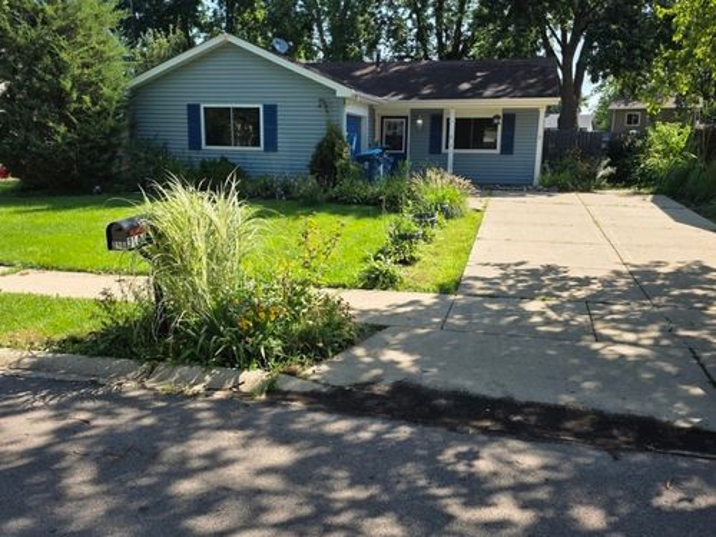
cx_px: 358
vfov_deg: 58.9
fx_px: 476
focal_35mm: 23
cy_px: 268
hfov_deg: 73.9
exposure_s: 1/2116
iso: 80
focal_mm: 6.25
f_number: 1.7
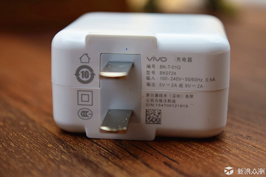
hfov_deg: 24.6
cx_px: 133
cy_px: 88
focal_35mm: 82
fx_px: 609
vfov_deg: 16.5
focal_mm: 55
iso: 200
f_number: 5.6
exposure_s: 1/100
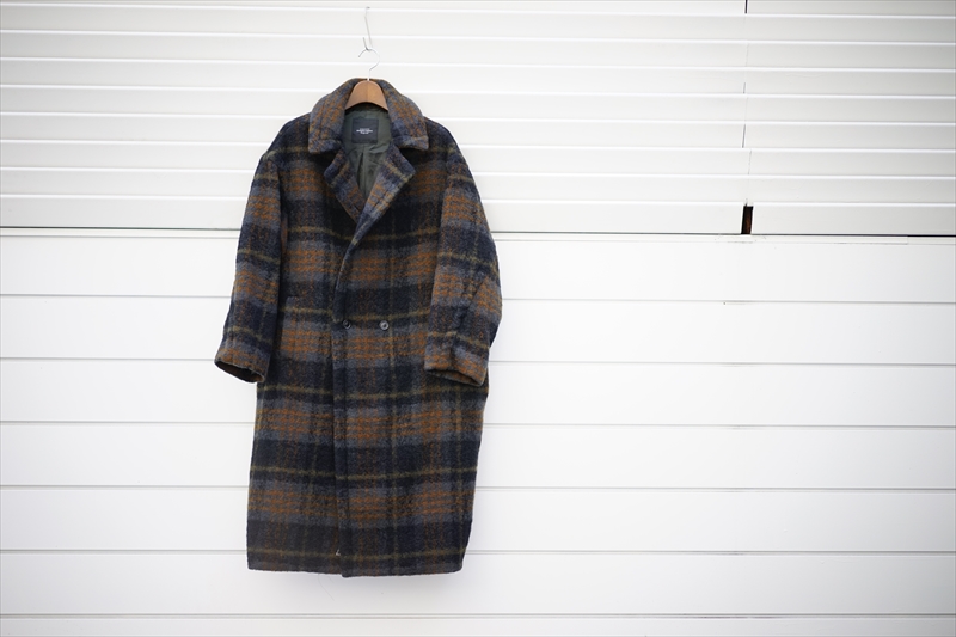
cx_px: 478
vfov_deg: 24.6
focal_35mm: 55
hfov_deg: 36.3
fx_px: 1460
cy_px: 318
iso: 100
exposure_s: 1/200
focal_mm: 55
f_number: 1.8
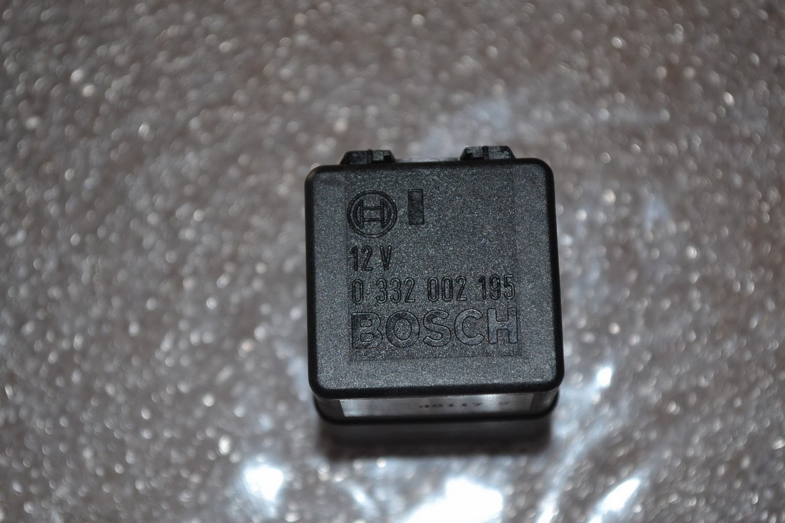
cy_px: 262
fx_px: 1799
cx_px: 392
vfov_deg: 16.6
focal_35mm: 82
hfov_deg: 24.6
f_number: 5.6
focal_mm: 55
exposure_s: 1/60
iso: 360
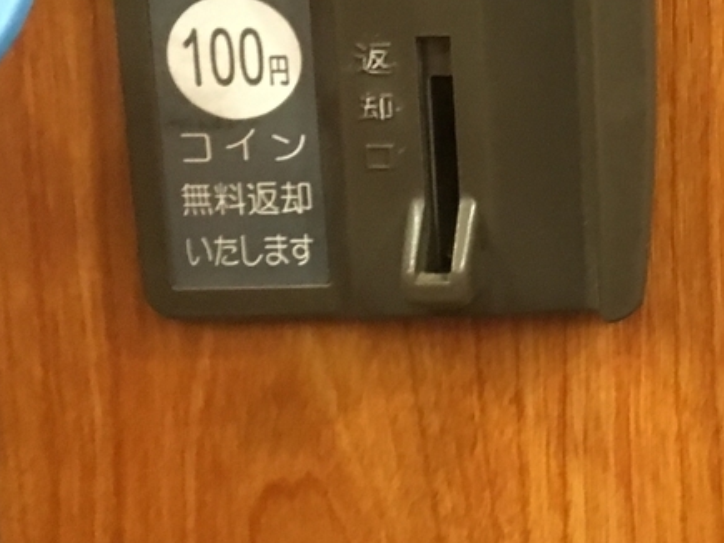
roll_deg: -2.2
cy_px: -42
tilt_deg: -14.4
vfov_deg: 17.8
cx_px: 970
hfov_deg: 21.7
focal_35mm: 80
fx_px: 1673
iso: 250
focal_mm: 4.15
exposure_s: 1/15
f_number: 2.2
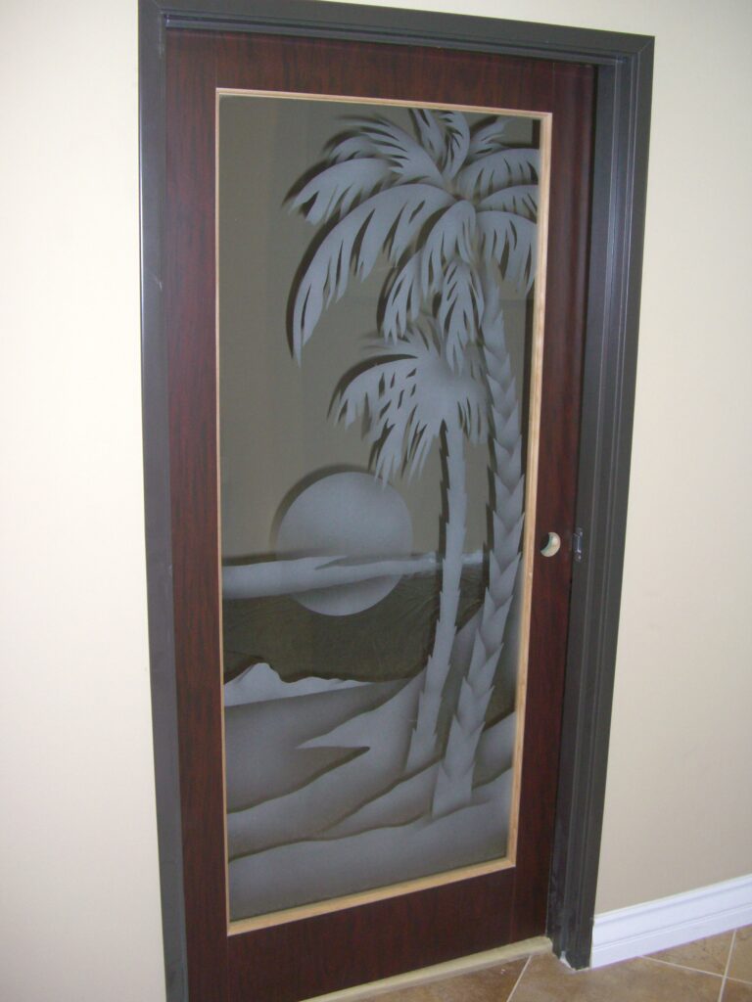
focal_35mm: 38
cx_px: 376
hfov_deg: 37.7
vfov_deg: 49.0
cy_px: 501
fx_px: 1101
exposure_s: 1/60
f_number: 2.8
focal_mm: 7.9
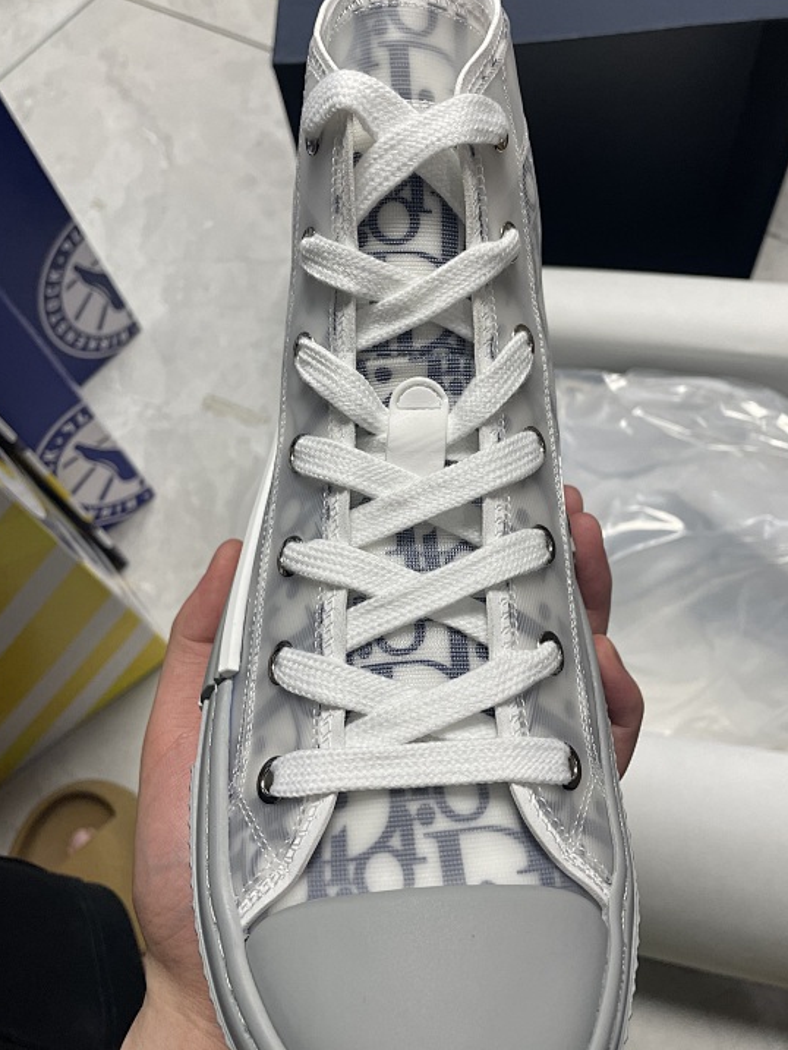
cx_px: 422
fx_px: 880
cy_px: 488
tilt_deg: -61.7
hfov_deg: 48.2
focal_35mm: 29
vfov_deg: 61.6
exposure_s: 1/121
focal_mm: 4.2
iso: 100
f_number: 1.6
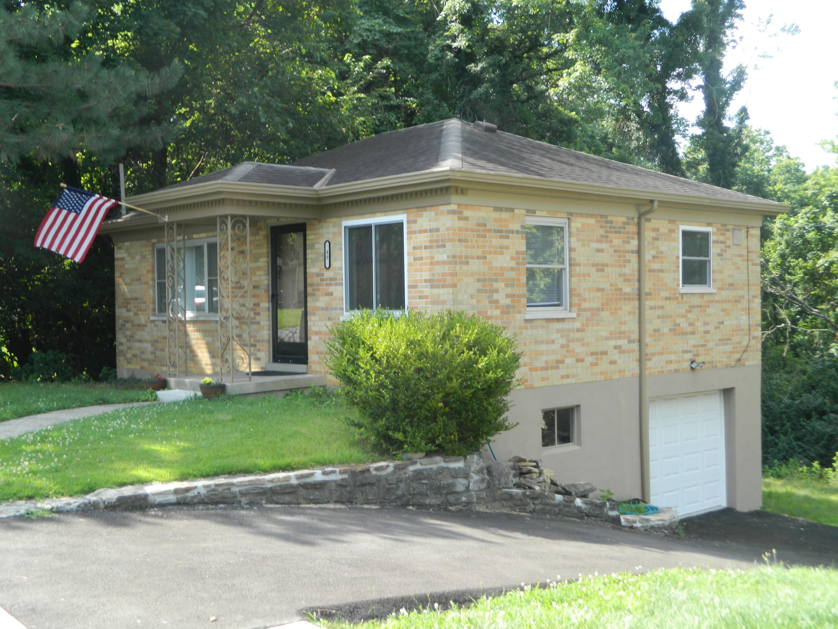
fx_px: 993
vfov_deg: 35.1
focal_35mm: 41
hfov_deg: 45.8
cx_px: 419
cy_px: 314
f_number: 3.5
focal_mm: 7.3
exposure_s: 1/160
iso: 80
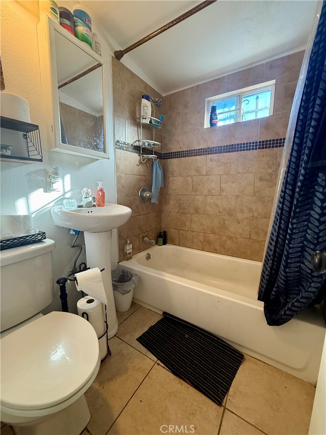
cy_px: 218
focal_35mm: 14
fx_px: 176
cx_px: 163
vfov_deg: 102.1
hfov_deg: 85.7
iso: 320
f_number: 2.2
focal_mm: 2.22
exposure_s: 1/120
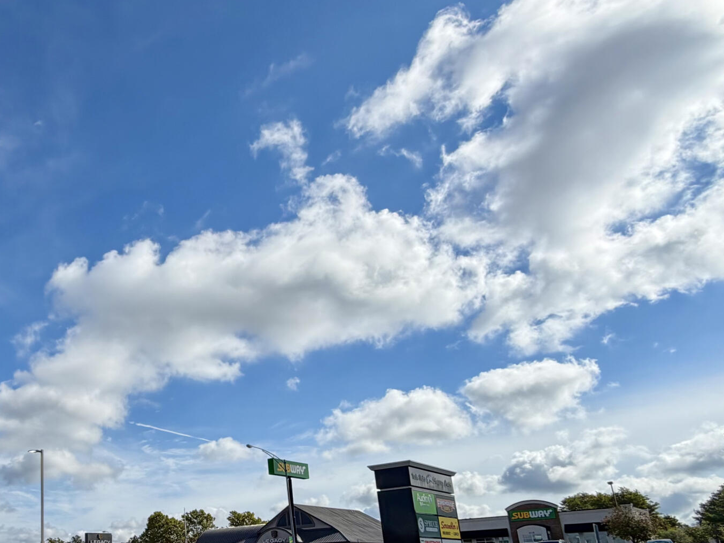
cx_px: 139
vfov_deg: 44.4
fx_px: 648
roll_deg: +1.7
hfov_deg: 54.2
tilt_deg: +16.3
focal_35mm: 31
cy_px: 385
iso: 20
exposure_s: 1/1848
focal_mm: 2.22
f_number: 2.2
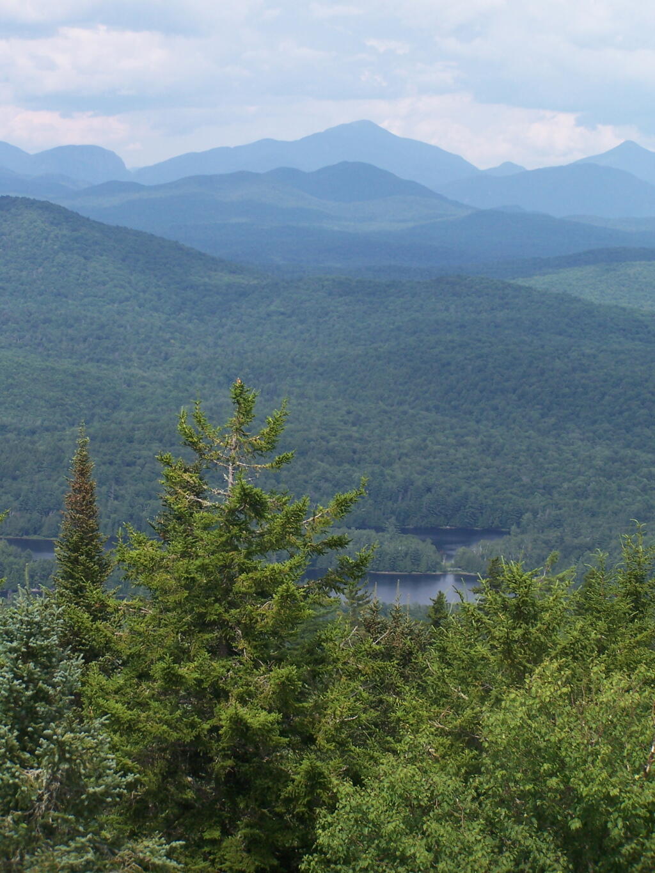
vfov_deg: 18.7
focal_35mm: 105
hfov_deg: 14.1
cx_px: 328
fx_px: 2649
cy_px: 436
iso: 80
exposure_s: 1/800
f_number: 3.2
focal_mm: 17.5
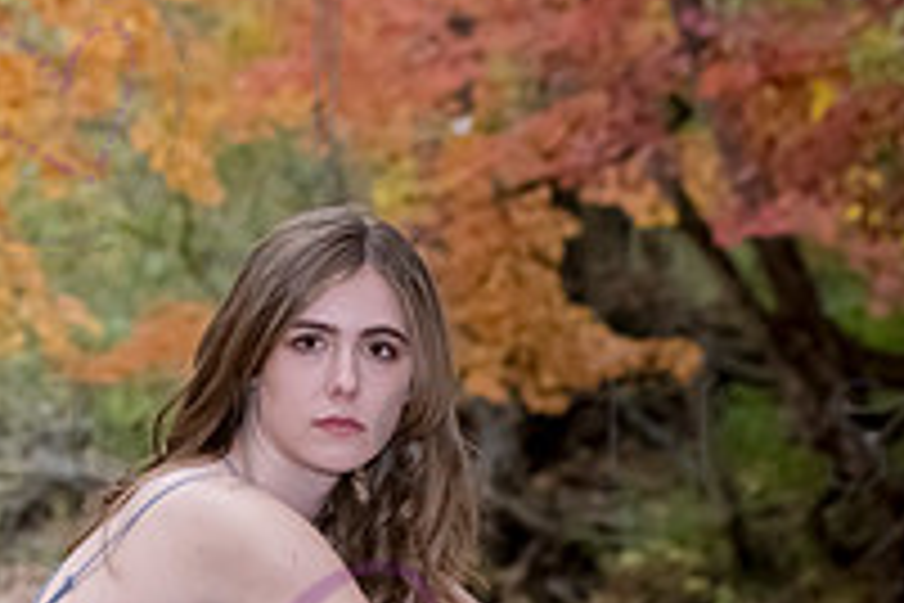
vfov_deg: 5.5
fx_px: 6227
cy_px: 655
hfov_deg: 8.3
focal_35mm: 248
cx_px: 67
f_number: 6.3
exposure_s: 1/200
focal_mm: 86
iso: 2000
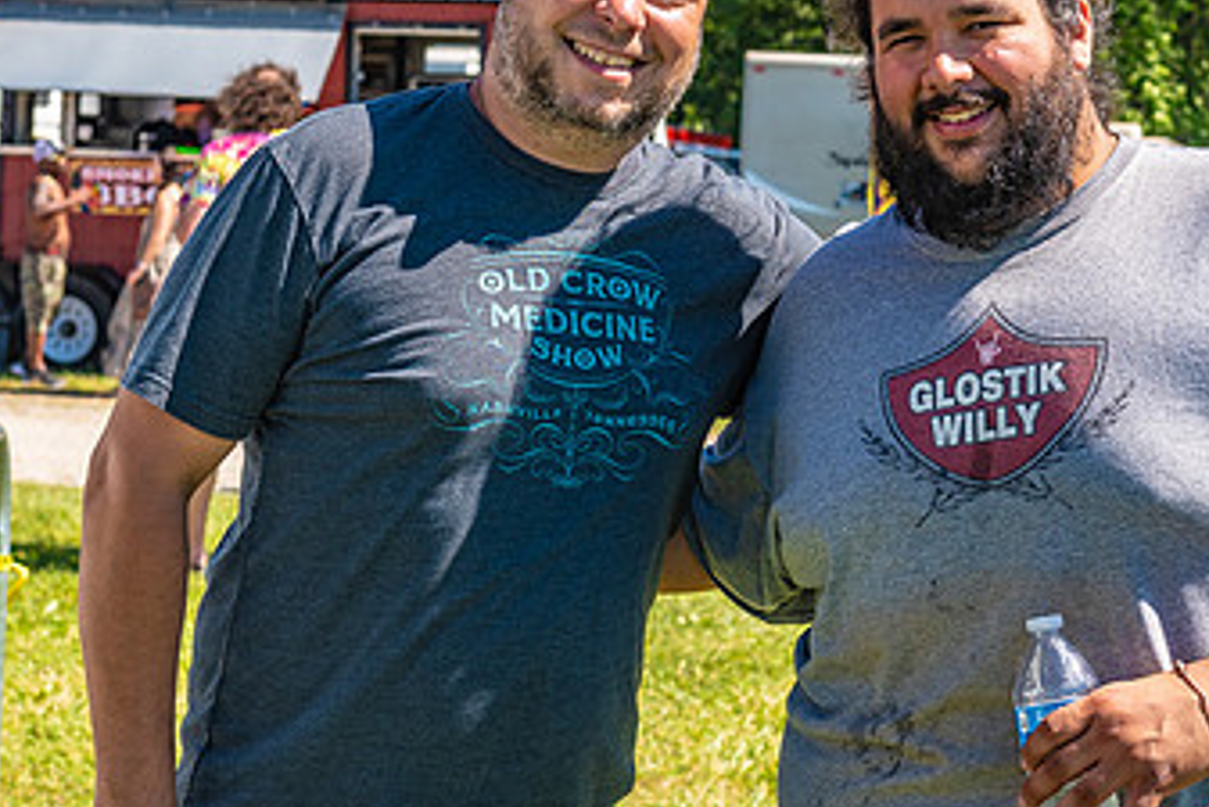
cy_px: 260
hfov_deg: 23.6
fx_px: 2889
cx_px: 700
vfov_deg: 15.9
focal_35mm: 86
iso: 160
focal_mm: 50
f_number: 5.6
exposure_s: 1/400
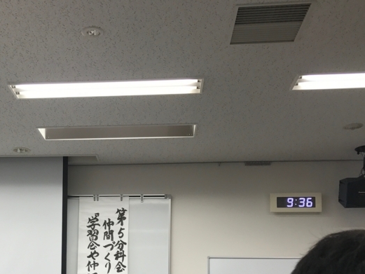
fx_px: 580
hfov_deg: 34.2
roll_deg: -1.2
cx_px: 92
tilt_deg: +6.2
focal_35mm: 55
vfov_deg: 25.5
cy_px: 263
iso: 20
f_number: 1.8
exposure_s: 1/176
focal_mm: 3.99
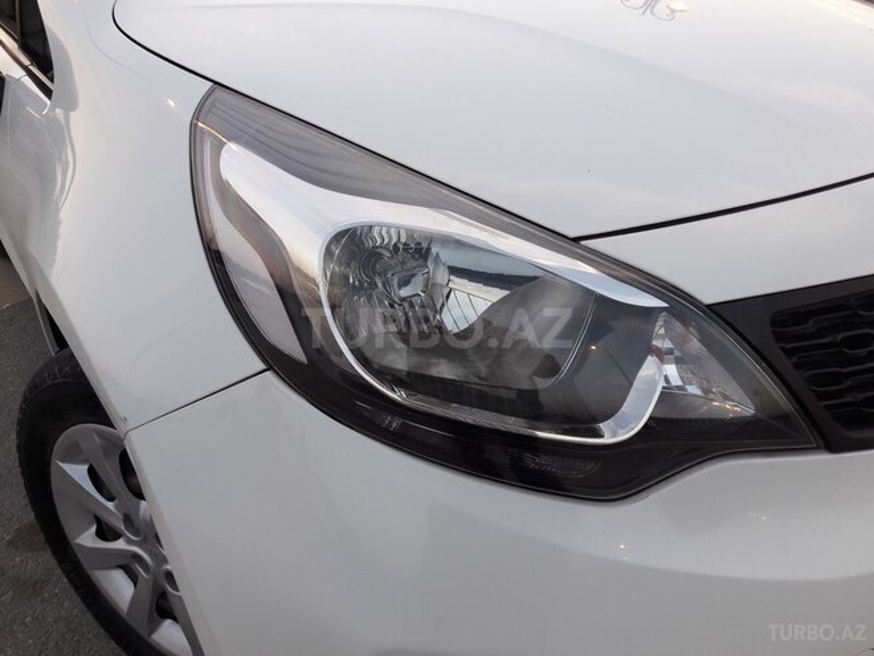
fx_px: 707
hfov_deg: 63.4
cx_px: 437
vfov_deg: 49.7
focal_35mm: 28
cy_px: 328
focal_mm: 3.7
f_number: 1.9
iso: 40
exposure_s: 1/50
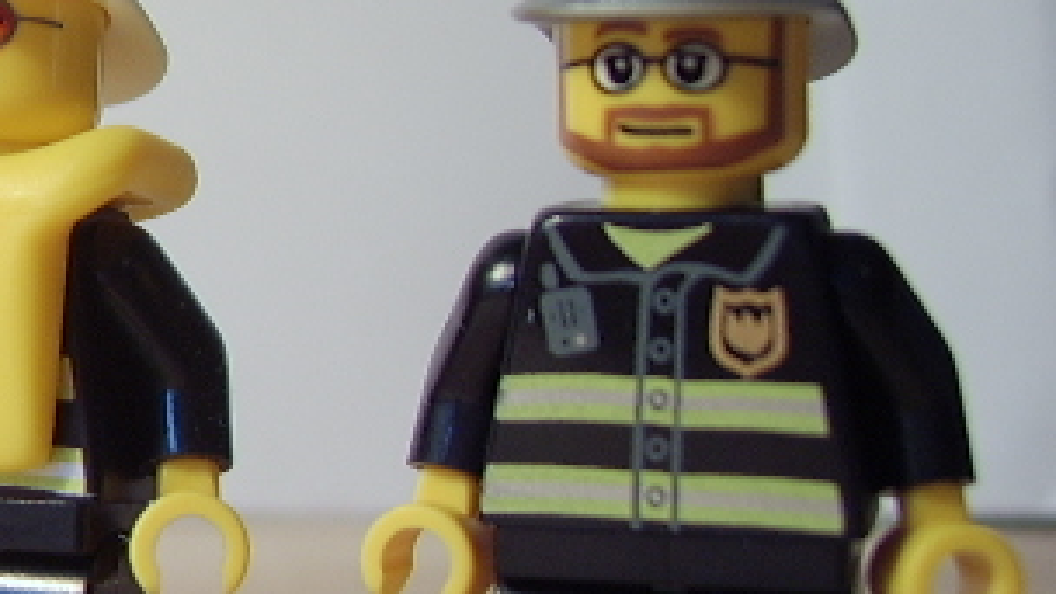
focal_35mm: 71
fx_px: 1988
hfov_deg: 28.0
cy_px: 212
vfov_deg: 17.0
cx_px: 0
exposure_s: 1/16
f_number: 2.7
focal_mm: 8.13
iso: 100
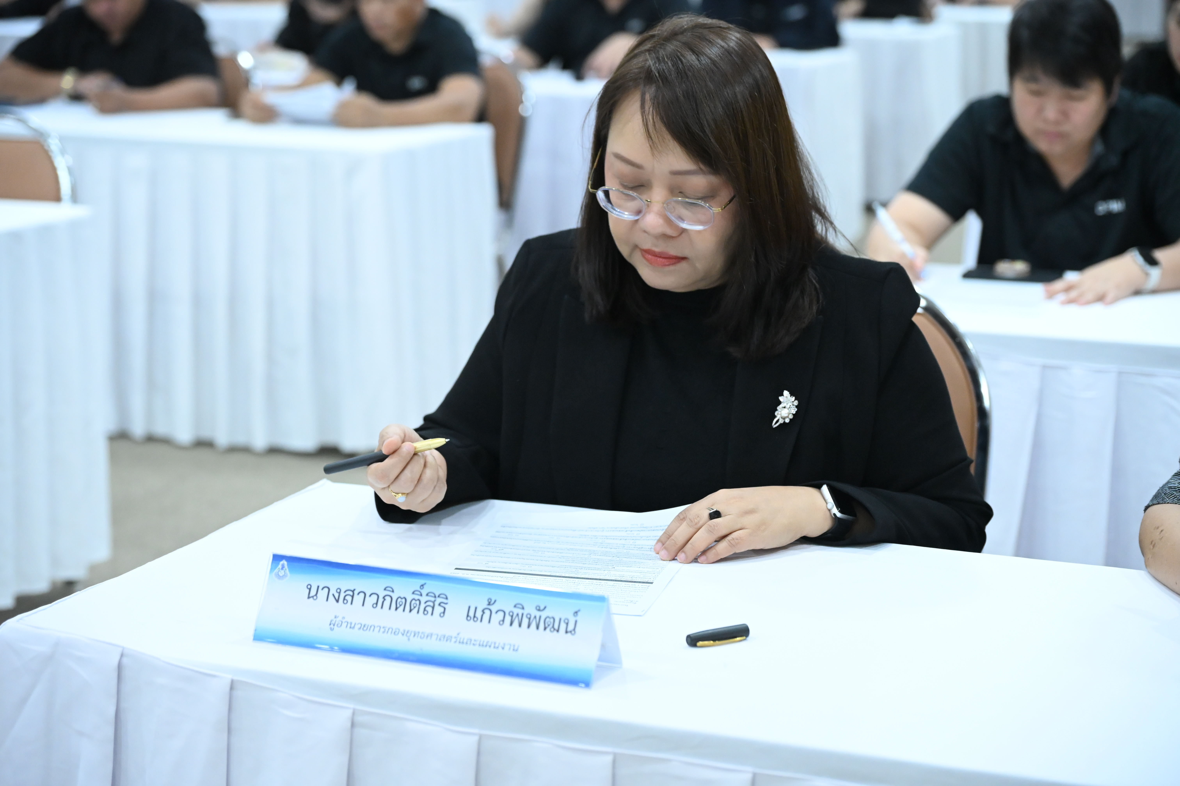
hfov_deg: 26.7
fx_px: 2491
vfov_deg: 17.9
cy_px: 393
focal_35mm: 76
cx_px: 590
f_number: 4
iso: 6400
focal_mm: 76
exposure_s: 1/200
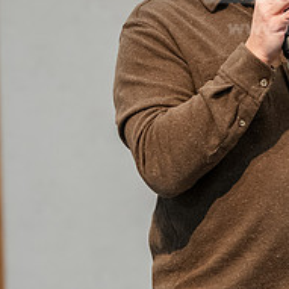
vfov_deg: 5.0
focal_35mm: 348
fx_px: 3287
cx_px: 159
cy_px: 60
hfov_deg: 5.0
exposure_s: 1/200
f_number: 3.2
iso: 1600
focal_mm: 135
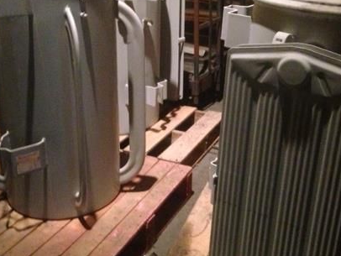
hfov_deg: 36.8
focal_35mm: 52
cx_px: 165
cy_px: 97
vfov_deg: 28.0
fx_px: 513
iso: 800
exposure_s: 1/15
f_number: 2.4
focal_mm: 4.12
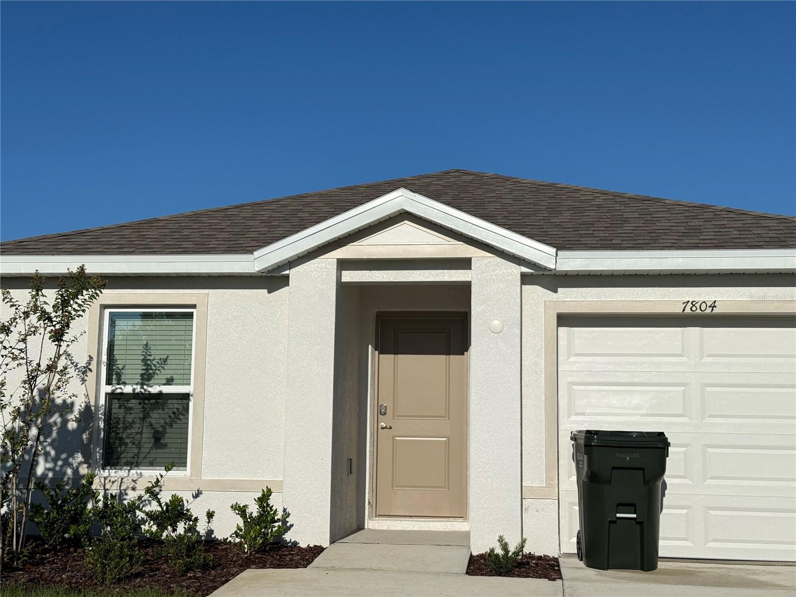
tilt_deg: +7.3
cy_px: 298
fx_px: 1104
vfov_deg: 30.3
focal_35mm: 48
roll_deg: -1.7
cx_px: 398
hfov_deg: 39.7
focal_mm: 6.76
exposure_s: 1/13333
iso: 50
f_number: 1.78
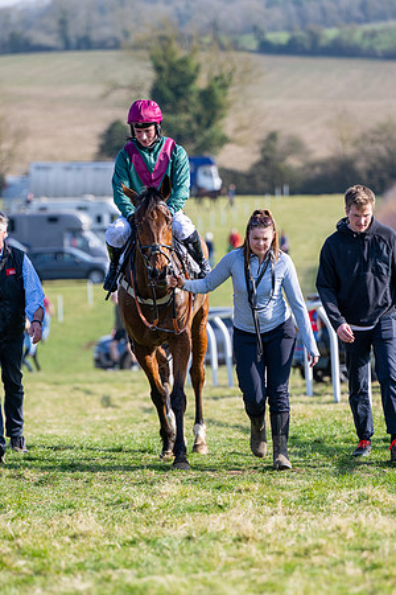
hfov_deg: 7.3
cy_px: 298
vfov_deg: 11.0
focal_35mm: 187
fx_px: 3085
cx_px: 198
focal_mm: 125
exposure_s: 1/1000
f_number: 2.8
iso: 100
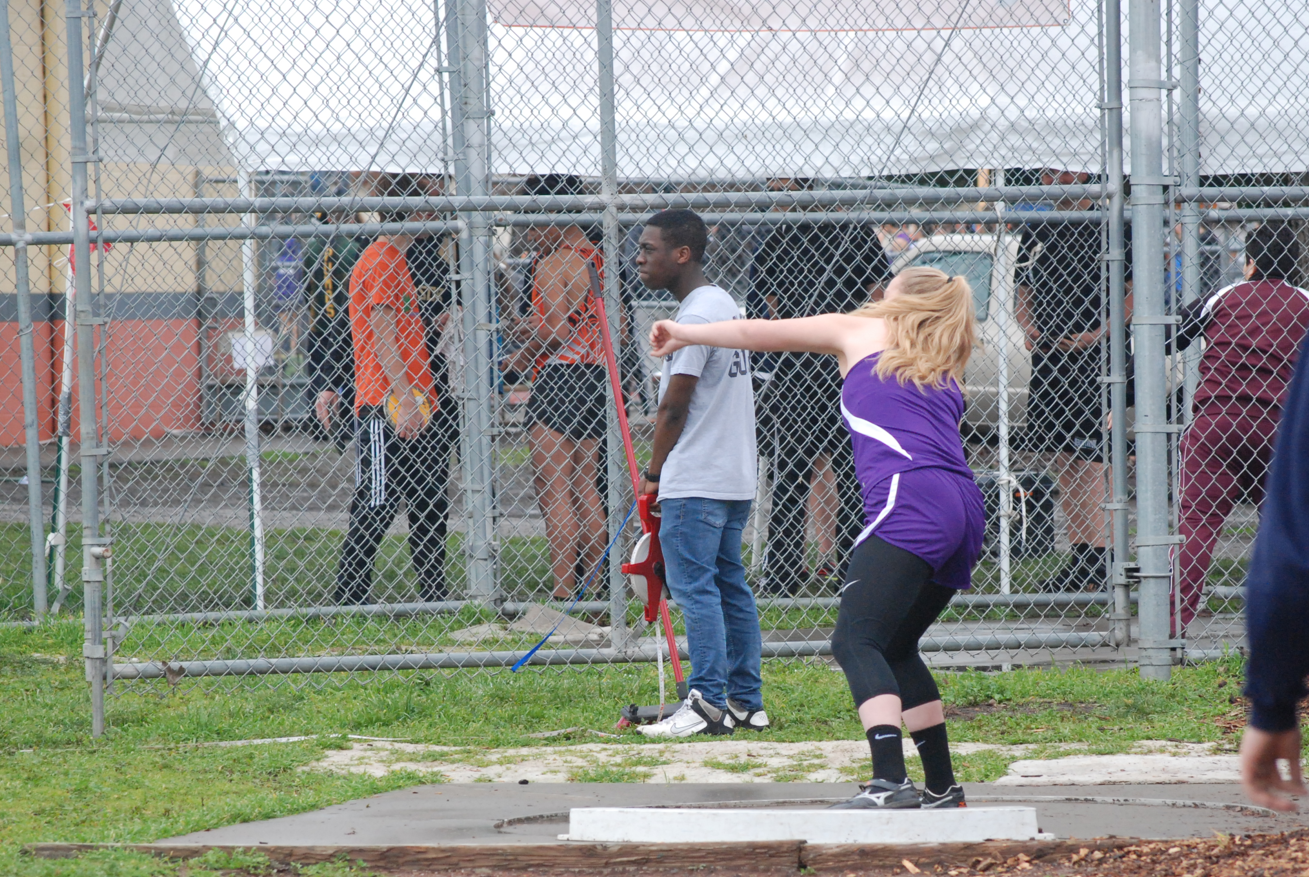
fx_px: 8810
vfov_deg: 5.7
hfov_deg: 8.5
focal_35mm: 242
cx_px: 712
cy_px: 575
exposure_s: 1/800
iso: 1000
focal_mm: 120
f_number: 7.1
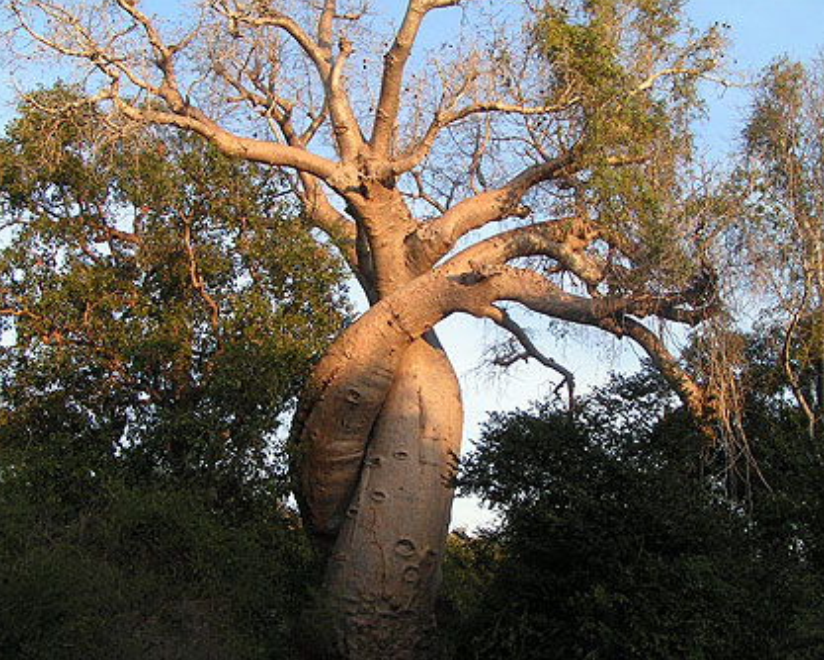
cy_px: 330
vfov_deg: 37.4
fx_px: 976
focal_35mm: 40
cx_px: 397
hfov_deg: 45.8
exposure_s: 1/80
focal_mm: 5.8
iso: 50
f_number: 5.6
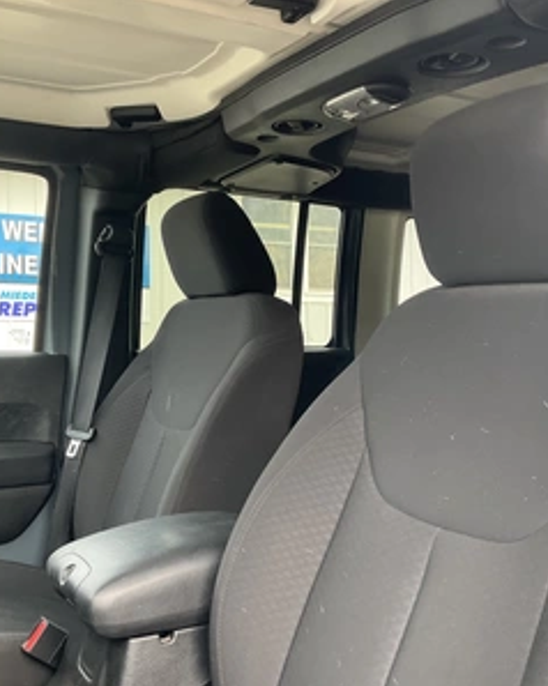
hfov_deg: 39.1
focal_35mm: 38
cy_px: 343
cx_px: 244
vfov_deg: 48.0
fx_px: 771
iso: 64
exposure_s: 1/122
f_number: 1.8
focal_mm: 3
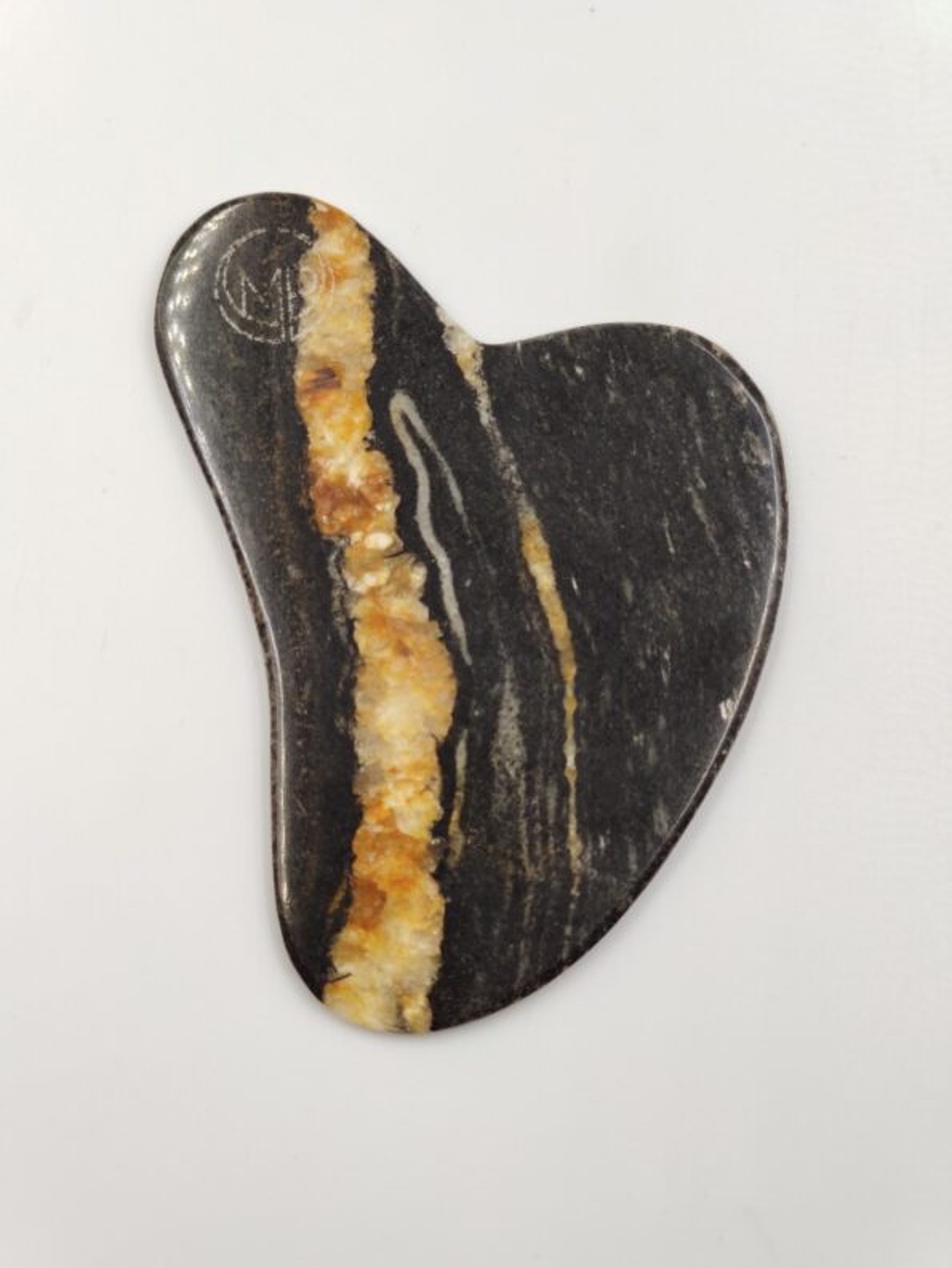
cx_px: 476
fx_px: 1503
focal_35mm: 41
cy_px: 634
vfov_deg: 45.8
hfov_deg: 35.1
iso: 100
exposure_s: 1/186
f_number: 2
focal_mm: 8.16
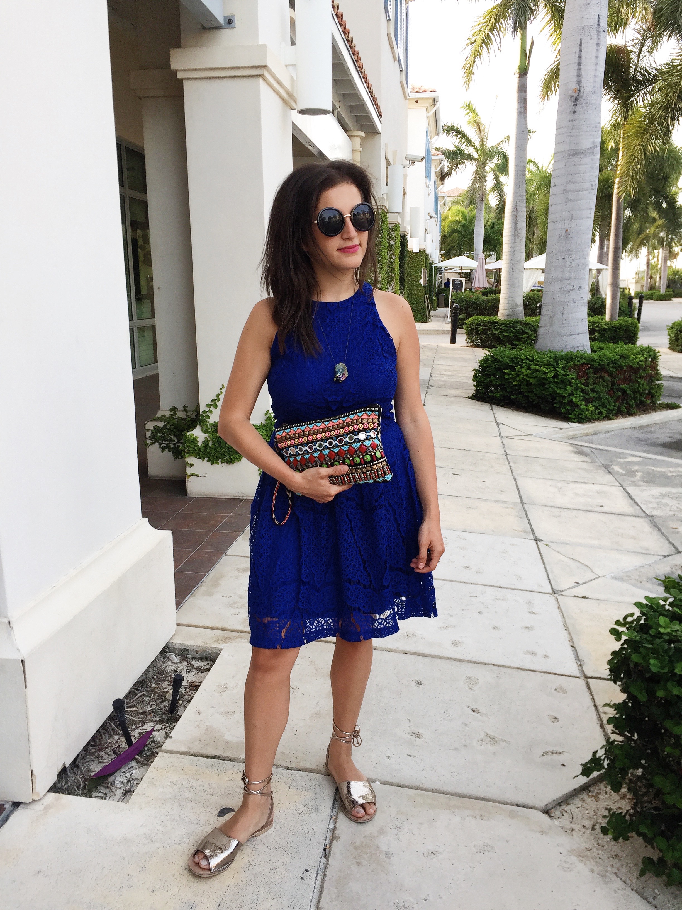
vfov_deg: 61.7
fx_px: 762
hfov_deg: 48.2
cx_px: 341
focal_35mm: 29
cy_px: 455
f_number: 2.2
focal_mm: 4.15
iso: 32
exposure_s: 1/120
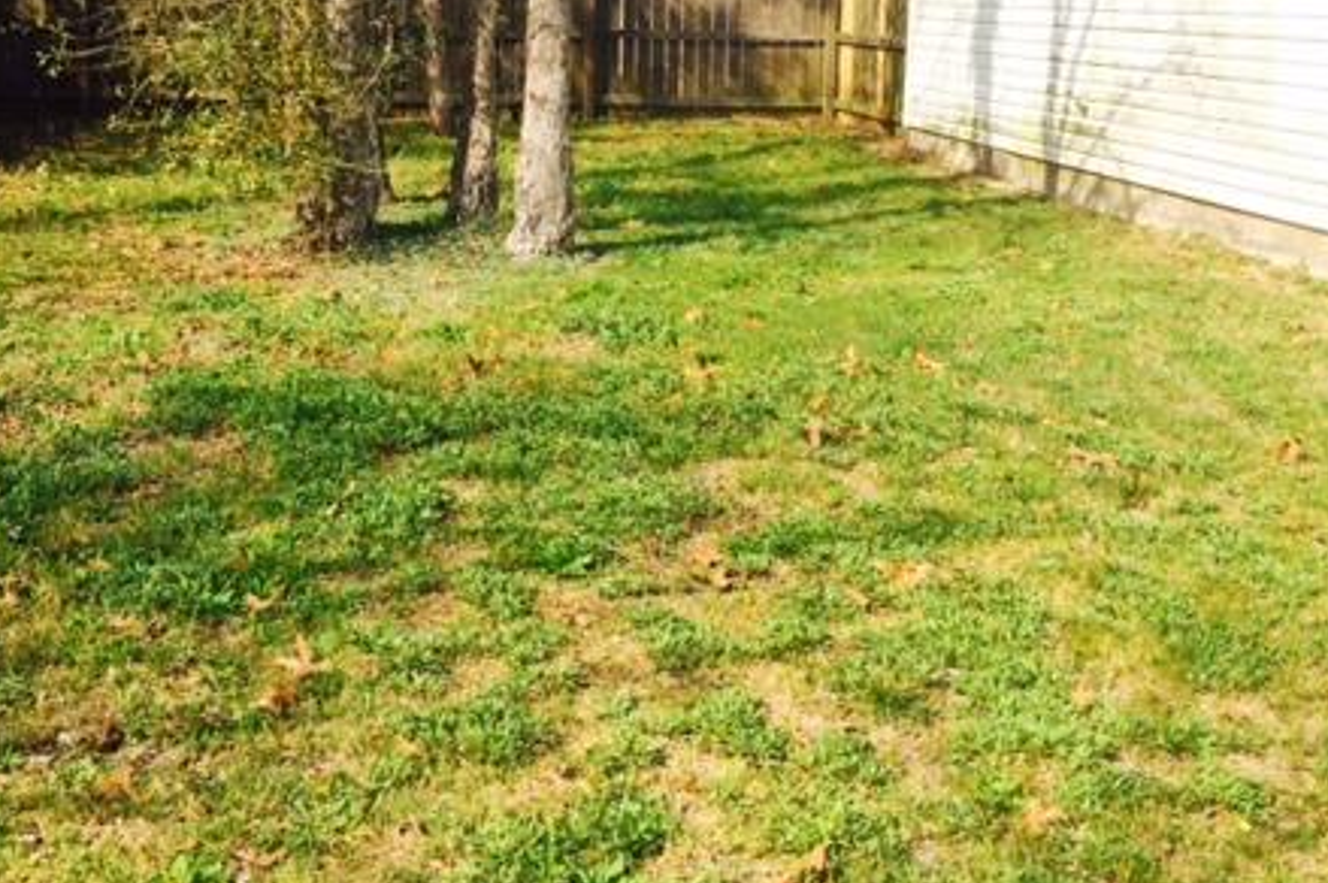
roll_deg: -1.0
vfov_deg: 29.8
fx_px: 1622
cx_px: 538
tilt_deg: -7.3
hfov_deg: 44.3
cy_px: 184
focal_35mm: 44
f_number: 2.2
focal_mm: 4.15
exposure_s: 1/1953
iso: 50
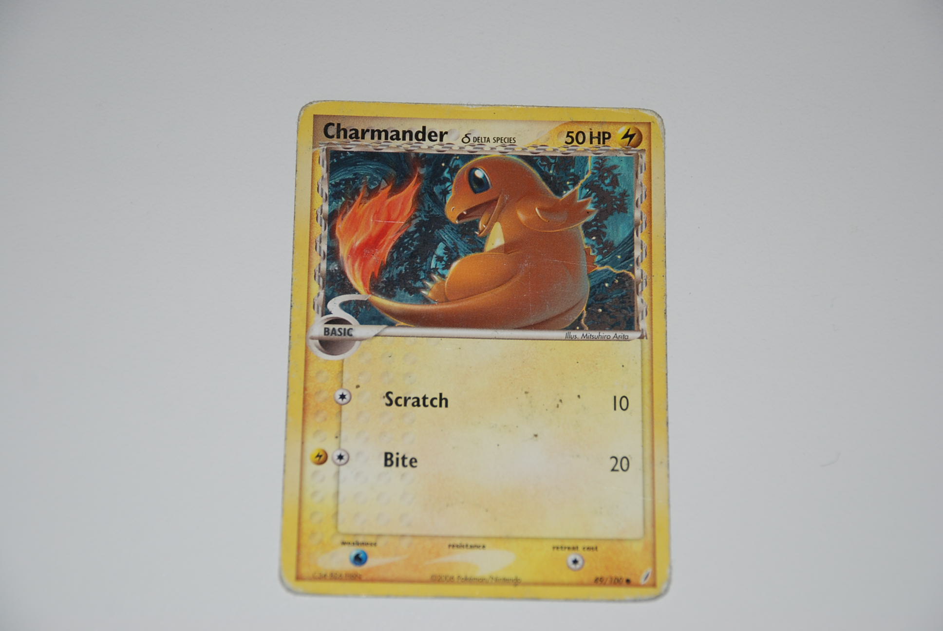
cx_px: 472
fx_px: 2950
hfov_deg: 18.2
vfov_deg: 12.2
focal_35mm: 112
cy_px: 316
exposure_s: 1/60
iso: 200
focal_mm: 75
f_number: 5.6
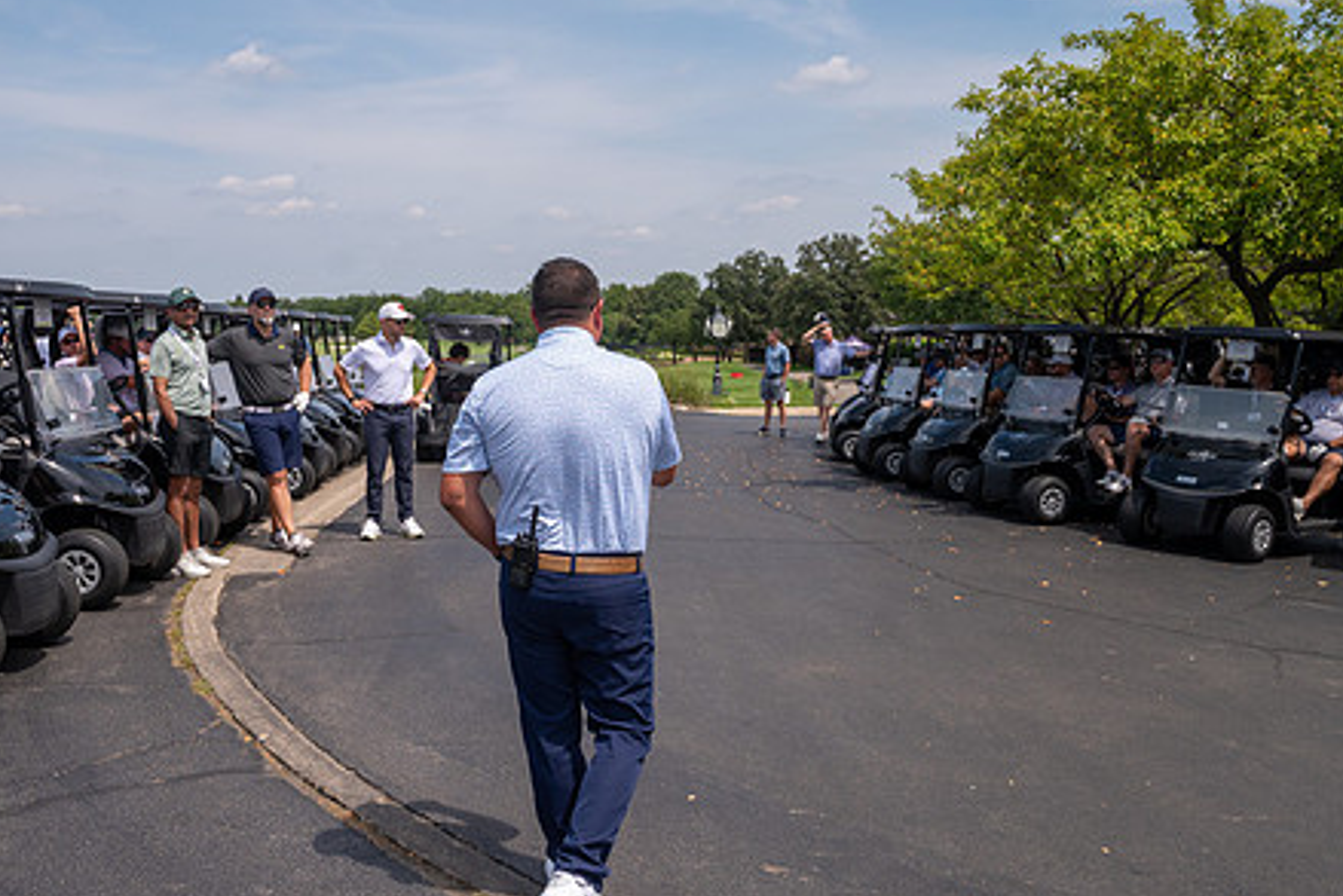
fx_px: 1306
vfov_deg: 37.8
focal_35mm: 35
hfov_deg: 54.4
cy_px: 492
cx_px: 618
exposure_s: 1/2000
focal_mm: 26.5
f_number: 5
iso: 250
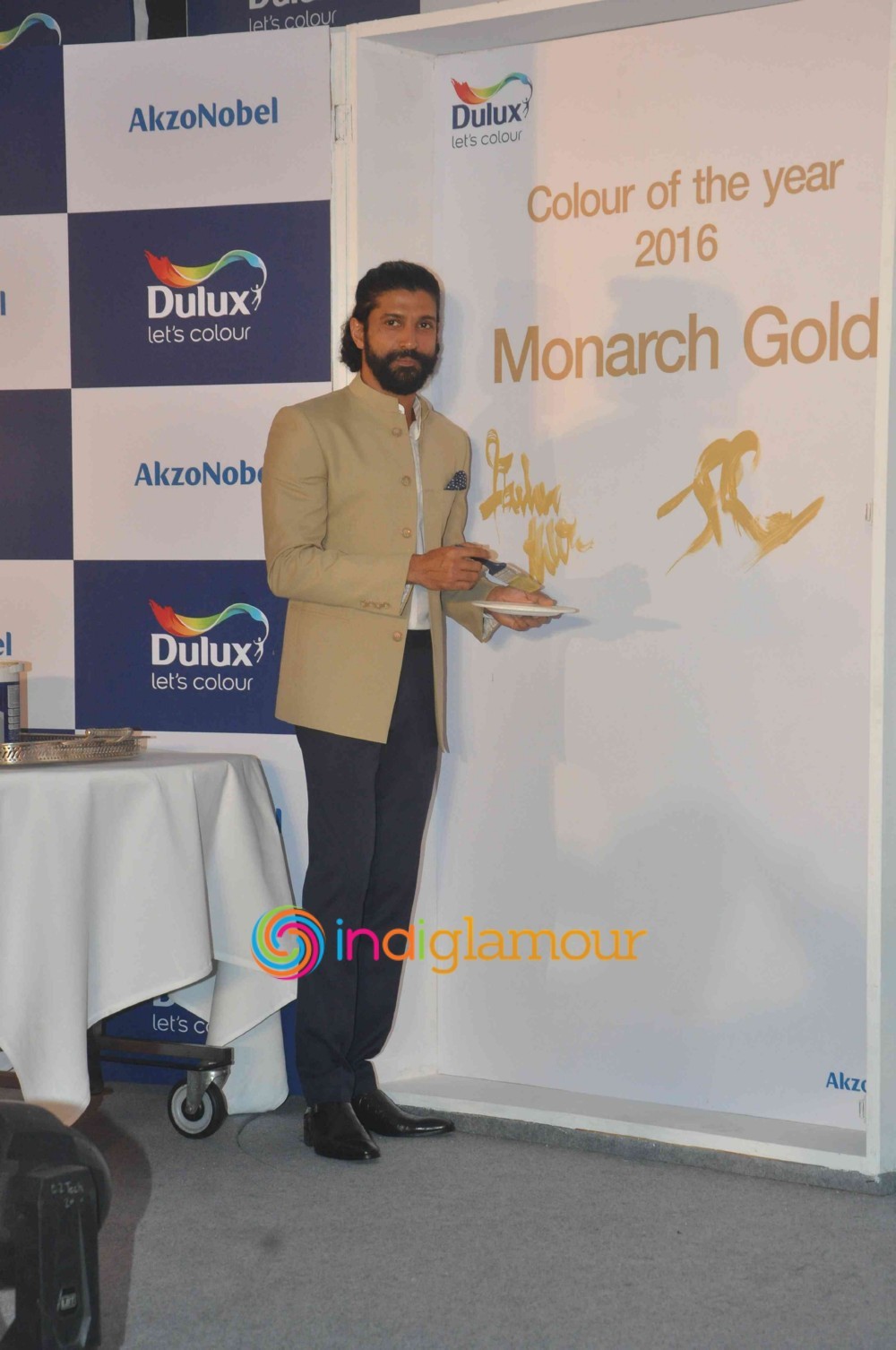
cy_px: 675
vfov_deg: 23.4
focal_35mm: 87
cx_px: 448
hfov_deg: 15.7
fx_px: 3257
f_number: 10
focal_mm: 58
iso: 1250
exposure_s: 1/200
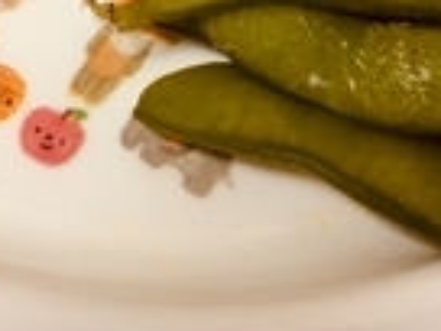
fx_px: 1363
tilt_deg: -58.3
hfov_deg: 18.4
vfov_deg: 13.0
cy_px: -180
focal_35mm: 107
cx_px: 198
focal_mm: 4.15
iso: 125
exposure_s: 1/33
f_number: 2.2
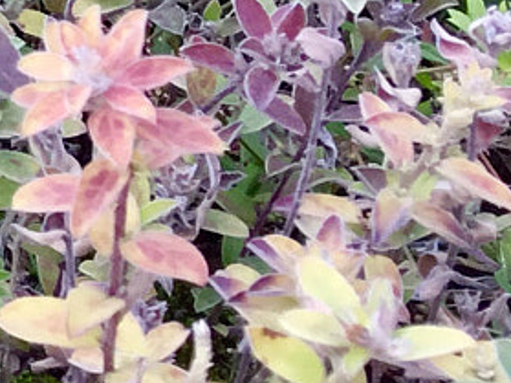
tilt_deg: -29.3
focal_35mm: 178
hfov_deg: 9.5
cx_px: -841
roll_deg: -1.6
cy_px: -211
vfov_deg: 8.1
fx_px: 2626
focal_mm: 3.3
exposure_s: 1/201
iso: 25
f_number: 2.4
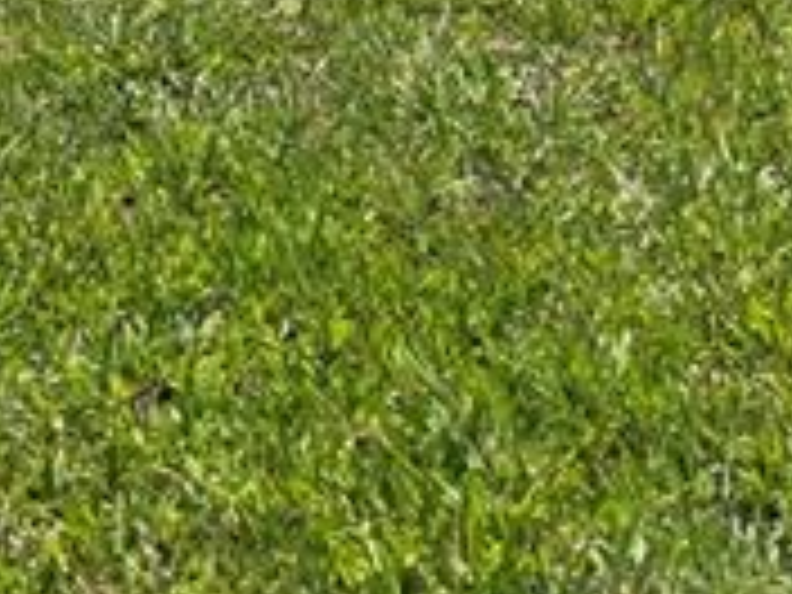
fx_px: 3066
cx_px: -81
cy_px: -1044
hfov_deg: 14.4
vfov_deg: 9.3
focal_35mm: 134
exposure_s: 1/697
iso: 12
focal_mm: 6.3
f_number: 1.7
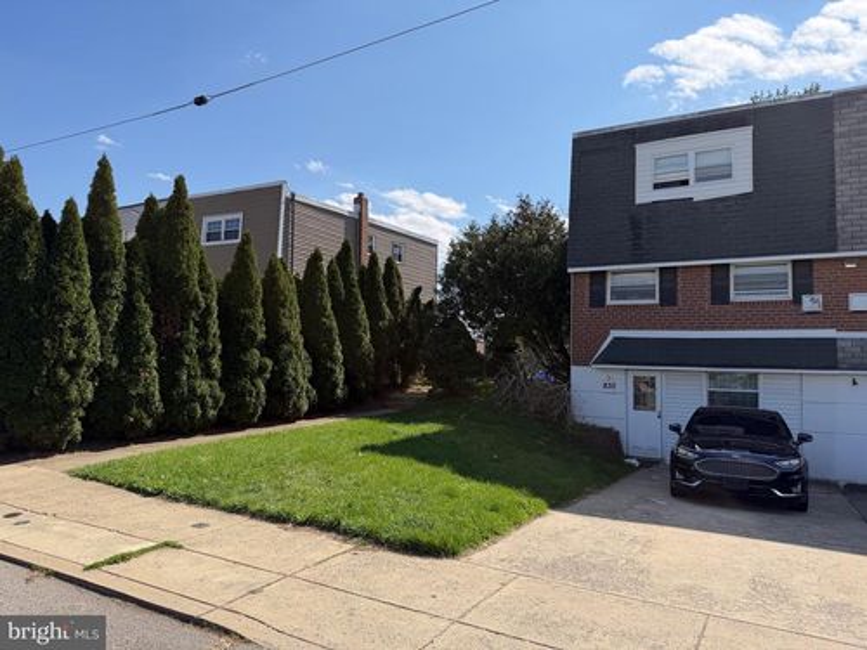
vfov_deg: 56.8
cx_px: 434
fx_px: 601
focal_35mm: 24
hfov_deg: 71.6
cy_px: 325
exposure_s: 1/5319
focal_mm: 6.76
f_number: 1.78
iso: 80
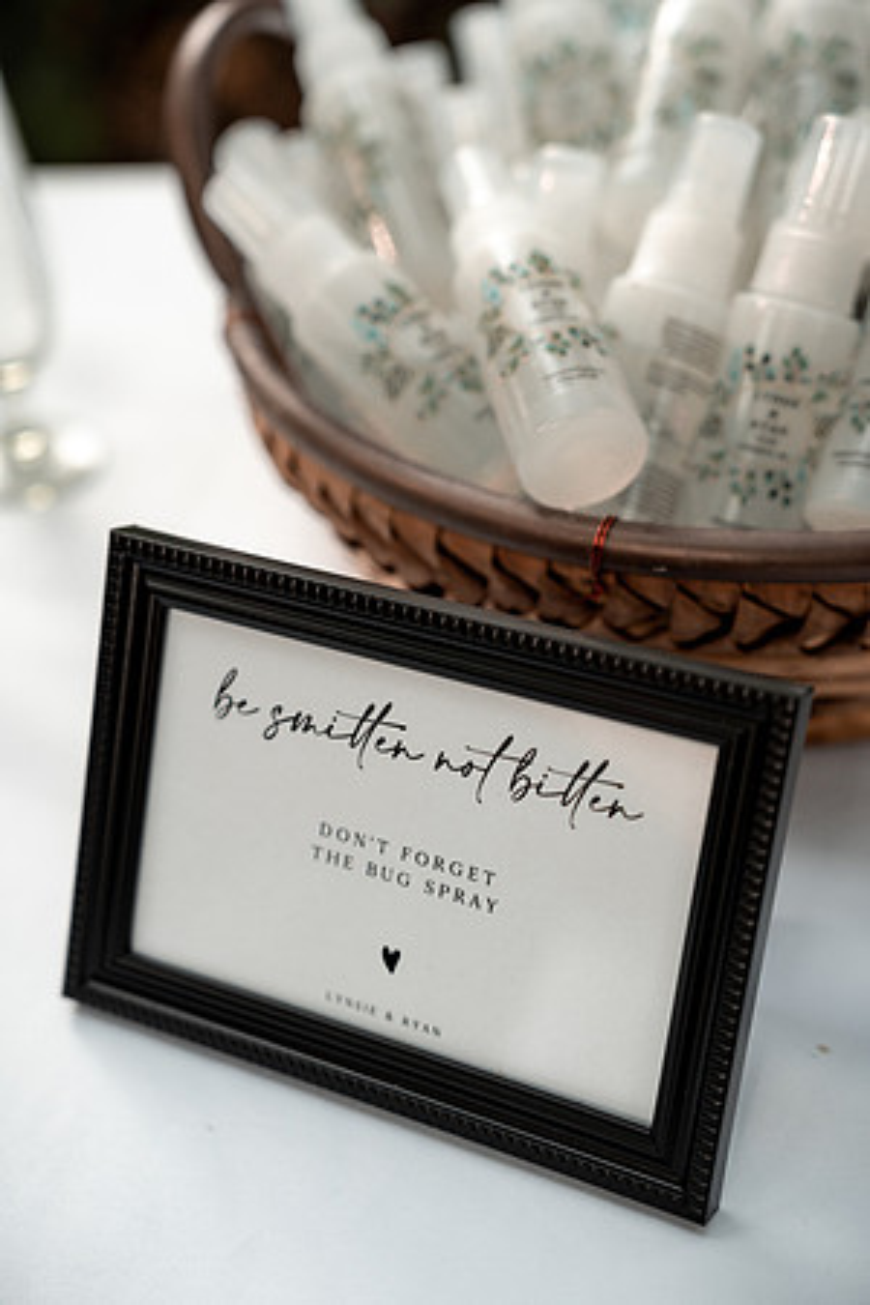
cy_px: 652
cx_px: 435
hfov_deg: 25.1
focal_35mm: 54
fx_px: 1957
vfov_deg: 36.9
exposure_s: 1/200
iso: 200
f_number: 2.8
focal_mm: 54
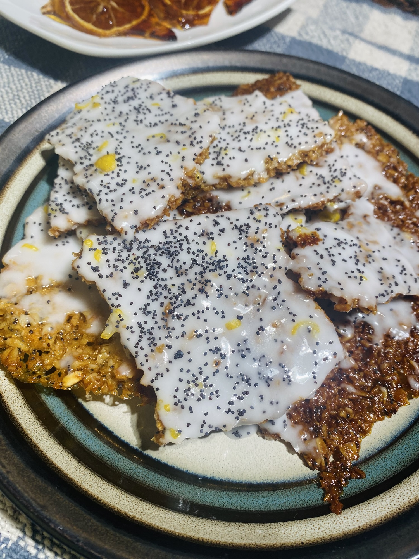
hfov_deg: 54.9
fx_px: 403
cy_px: 280
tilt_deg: -59.7
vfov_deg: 69.4
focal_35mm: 25
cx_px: 210
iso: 32
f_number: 1.8
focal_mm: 4.25
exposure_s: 1/222
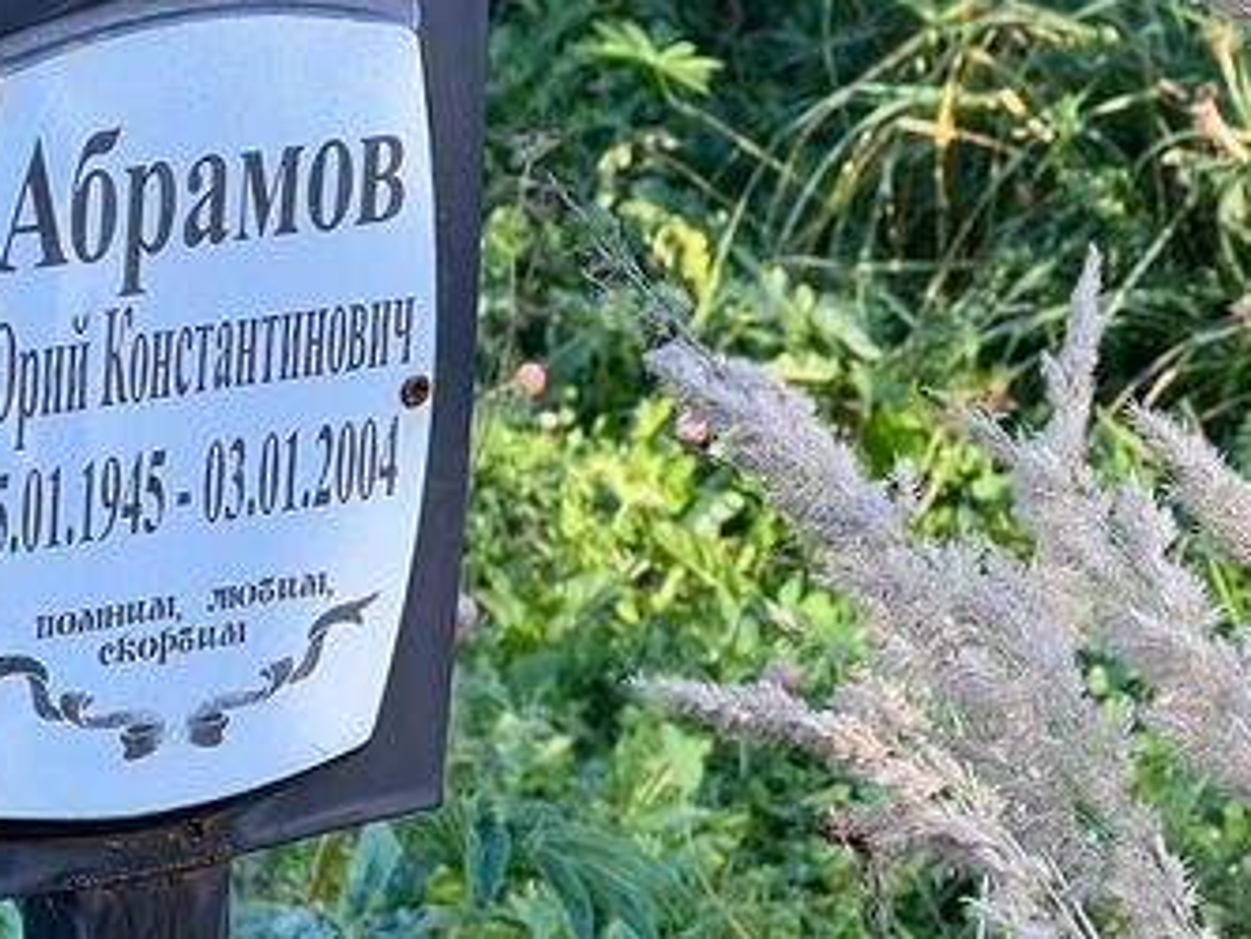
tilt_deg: -13.9
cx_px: 308
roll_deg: -0.8
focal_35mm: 185
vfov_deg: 8.0
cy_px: 368
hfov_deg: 10.7
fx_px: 6688
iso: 32
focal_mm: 9
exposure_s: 1/99
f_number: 2.8
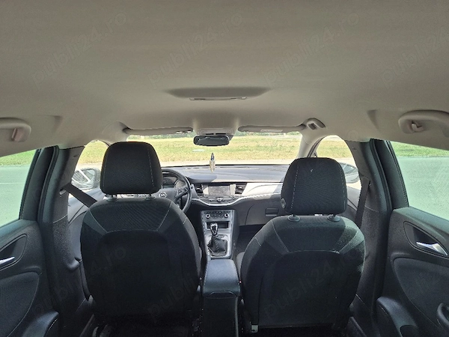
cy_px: 168
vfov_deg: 58.9
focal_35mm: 23
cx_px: 224
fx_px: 298
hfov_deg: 73.9
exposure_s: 1/233
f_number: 1.8
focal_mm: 5.4
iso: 25
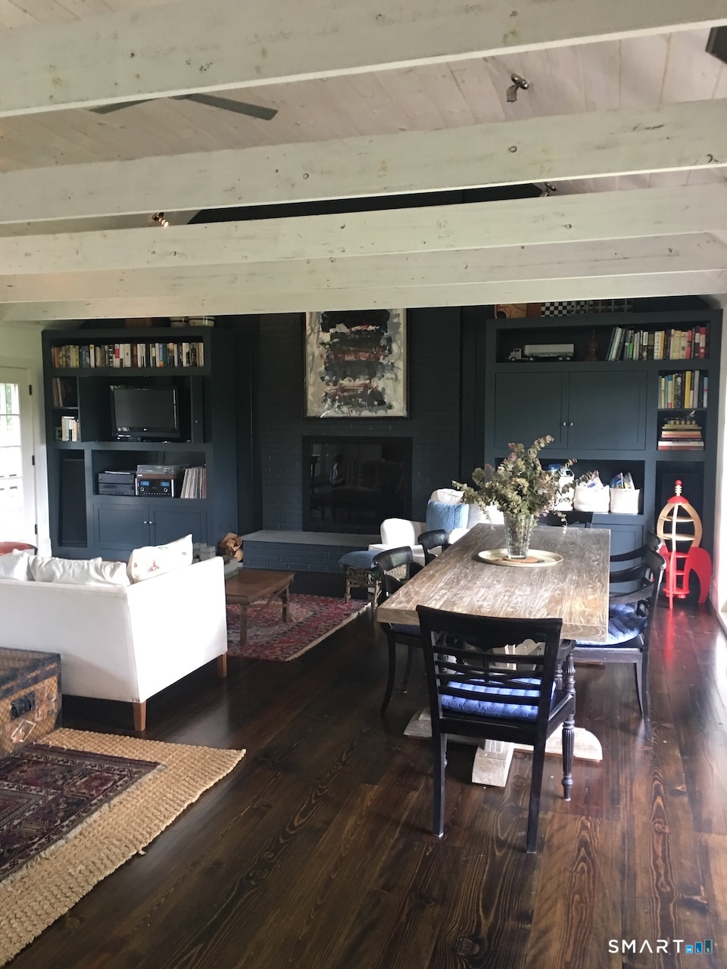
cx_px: 364
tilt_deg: +0.4
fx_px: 812
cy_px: 484
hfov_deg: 48.2
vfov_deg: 61.7
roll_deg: +1.3
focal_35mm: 29
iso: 64
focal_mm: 4.15
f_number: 2.2
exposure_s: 1/15
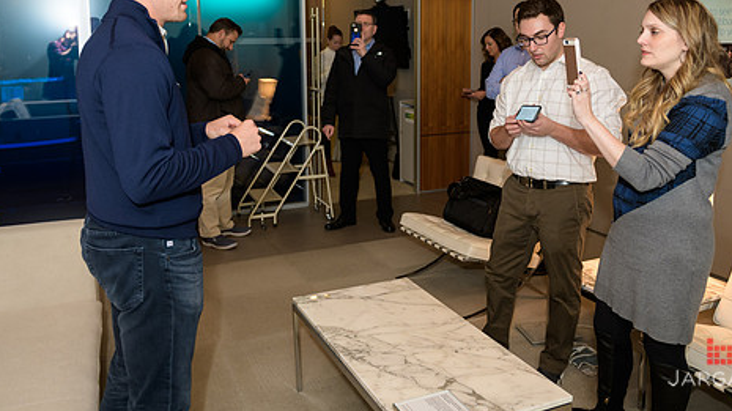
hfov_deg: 58.0
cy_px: 116
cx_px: 362
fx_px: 660
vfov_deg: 34.1
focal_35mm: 34
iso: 400
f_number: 3.2
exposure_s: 1/125
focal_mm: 26
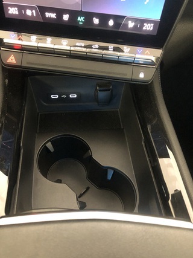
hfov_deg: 49.7
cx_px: 96
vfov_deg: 63.5
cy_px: 129
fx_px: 208
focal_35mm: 28
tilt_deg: -54.7
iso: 125
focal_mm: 3.99
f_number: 1.8
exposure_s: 1/4
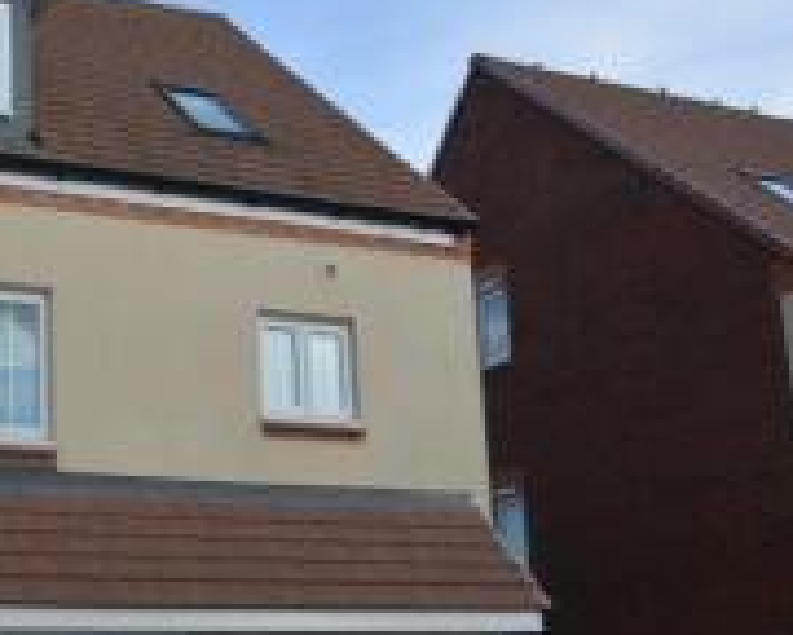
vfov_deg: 28.9
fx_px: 1220
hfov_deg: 34.5
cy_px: 434
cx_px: 119
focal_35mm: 52
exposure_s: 1/250
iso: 180
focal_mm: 14
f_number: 8
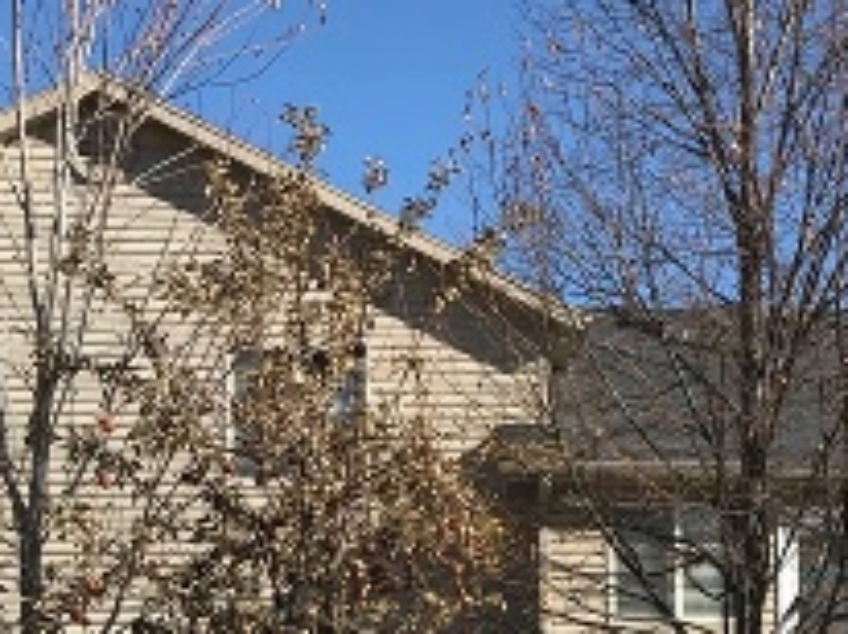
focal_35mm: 87
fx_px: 2129
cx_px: 778
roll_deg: +1.2
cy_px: 634
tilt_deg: +3.3
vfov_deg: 16.6
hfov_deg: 22.0
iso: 20
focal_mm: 4
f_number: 1.8
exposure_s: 1/2083
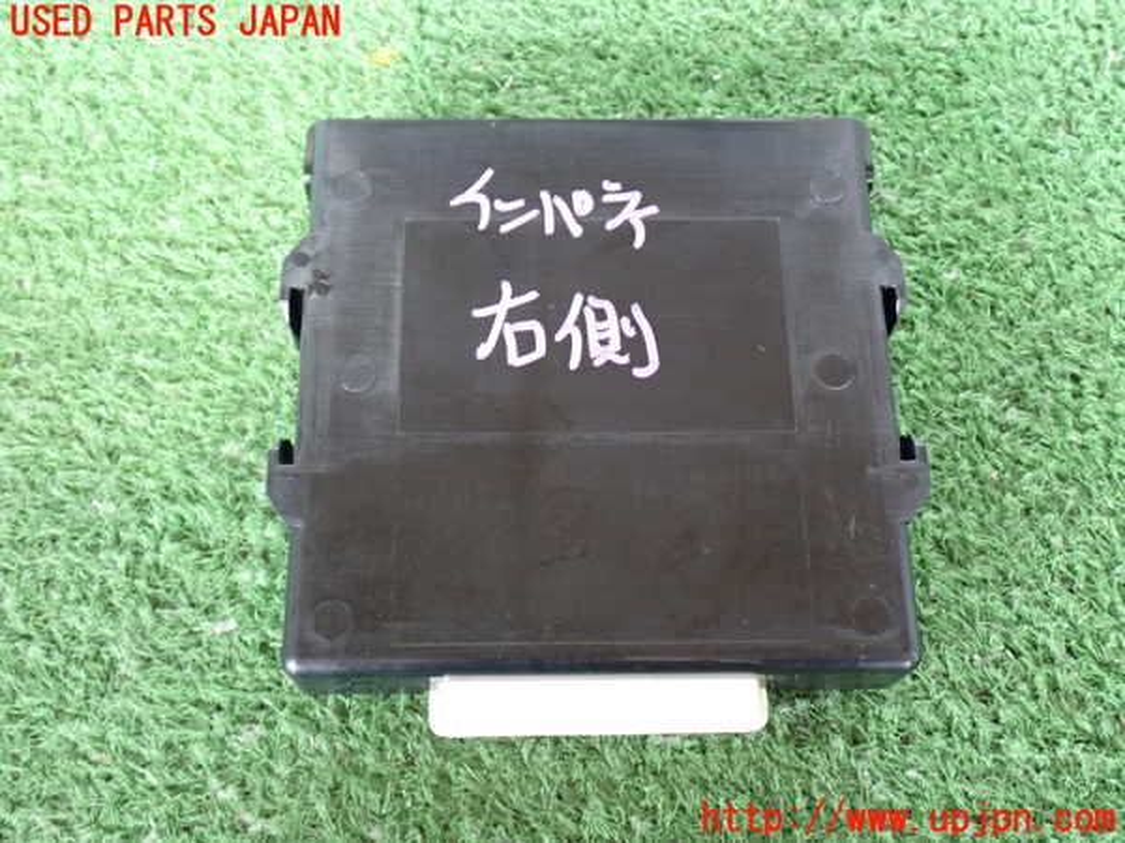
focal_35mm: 41
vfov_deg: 35.1
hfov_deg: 45.8
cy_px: 422
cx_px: 562
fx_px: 1332
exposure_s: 1/25
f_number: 2.8
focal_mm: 7.31
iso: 800
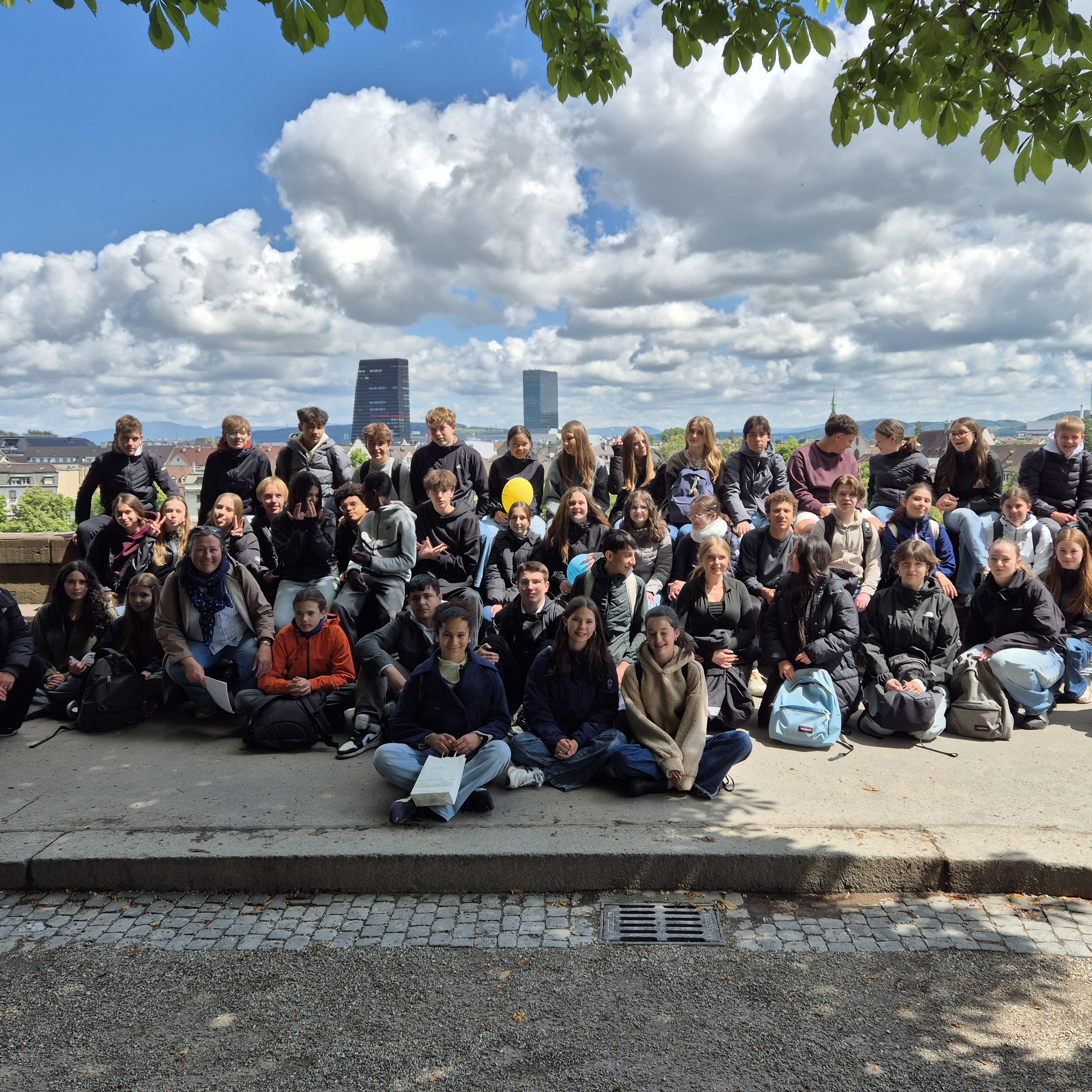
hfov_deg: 57.2
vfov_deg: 57.3
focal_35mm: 28
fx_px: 999
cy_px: 558
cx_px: 590
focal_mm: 5.4
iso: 25
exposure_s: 1/1688
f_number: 1.8
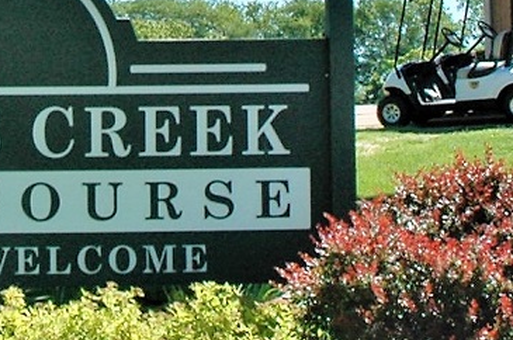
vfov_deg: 18.3
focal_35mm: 74
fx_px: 1053
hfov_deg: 26.3
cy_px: 247
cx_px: 32
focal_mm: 18
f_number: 8
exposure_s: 1/250
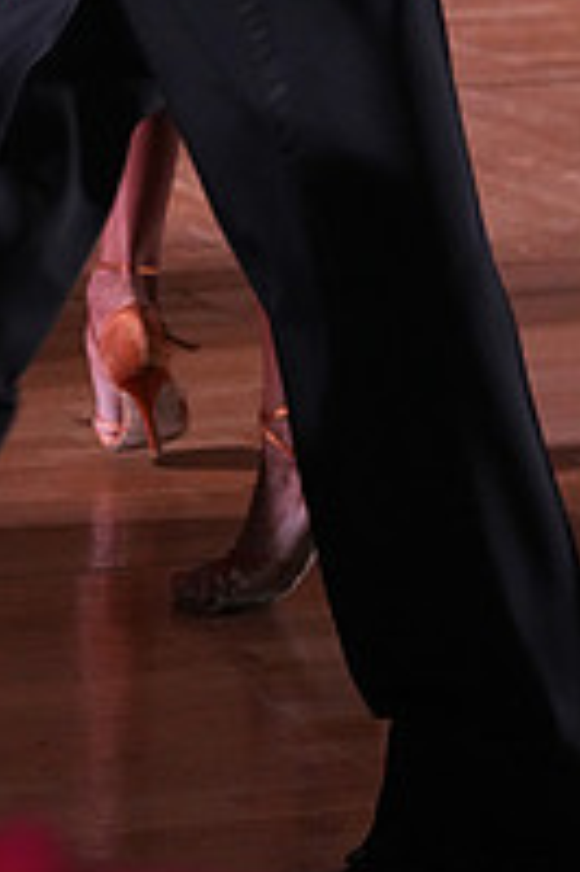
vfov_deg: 8.4
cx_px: 102
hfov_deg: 5.7
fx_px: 5834
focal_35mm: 241
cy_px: -227
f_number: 5.6
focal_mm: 83
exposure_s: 1/200
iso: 4000
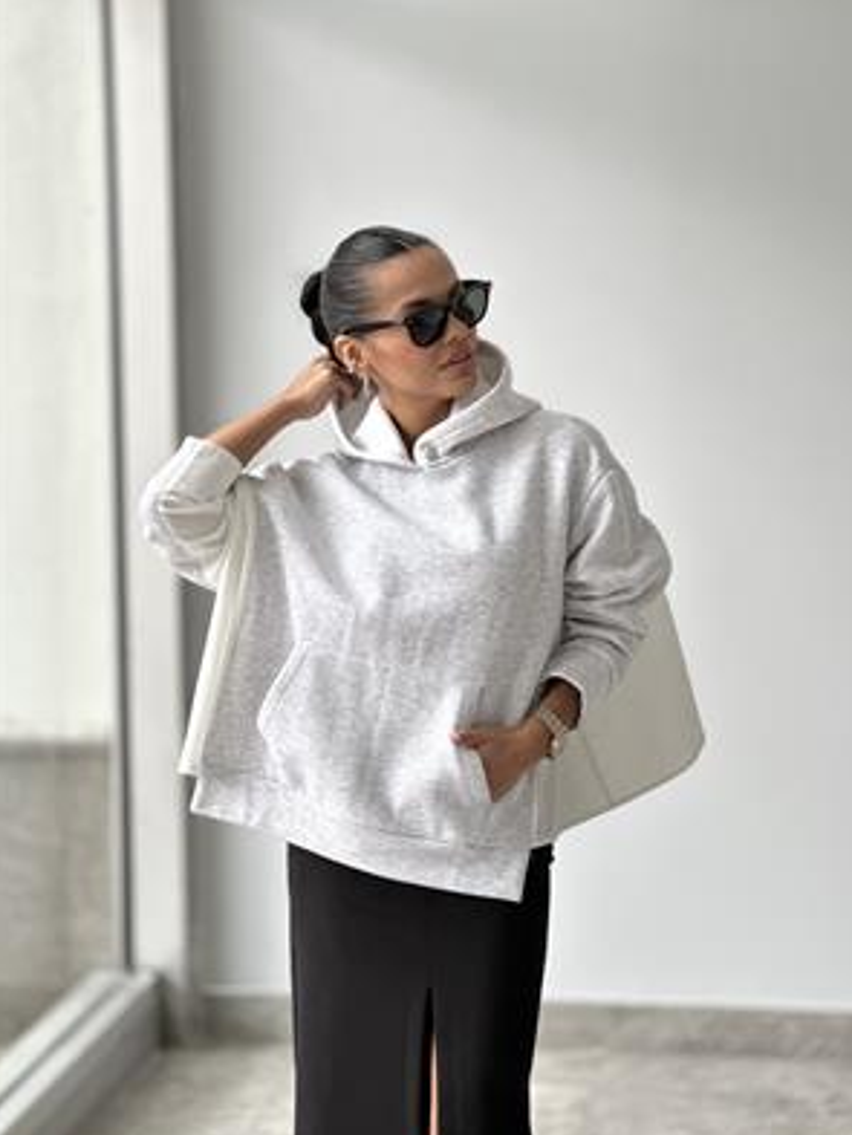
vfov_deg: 24.1
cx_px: 433
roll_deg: +0.8
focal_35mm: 81
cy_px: 568
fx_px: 2657
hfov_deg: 18.2
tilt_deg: -6.5
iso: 160
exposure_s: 1/121
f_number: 2.8
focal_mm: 9
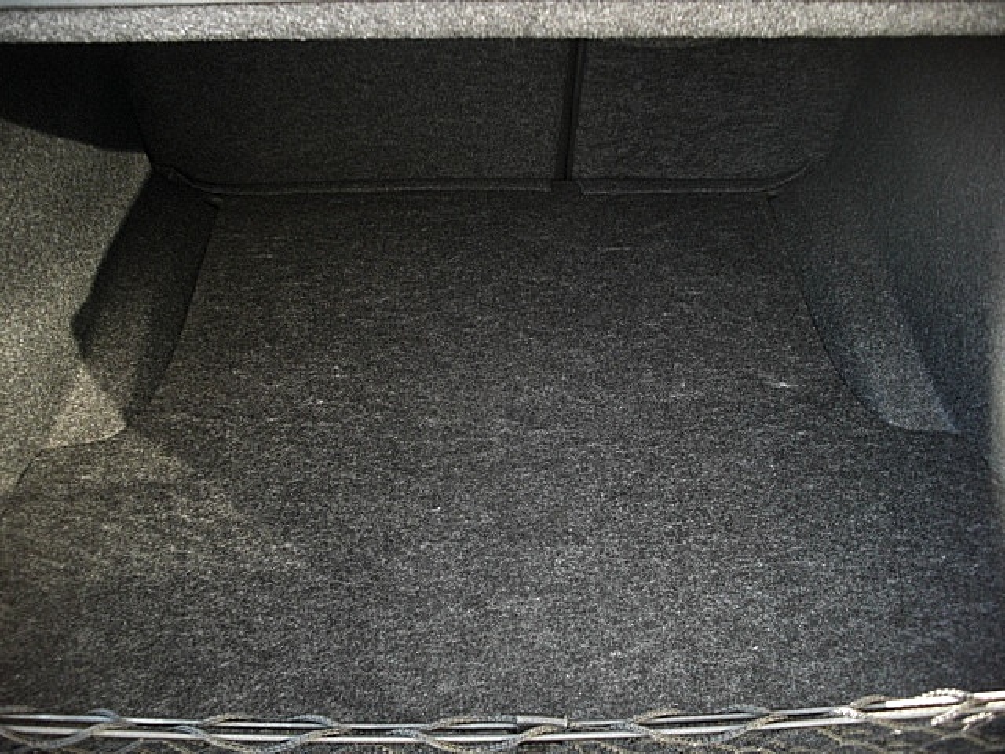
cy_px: 377
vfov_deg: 39.7
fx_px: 1045
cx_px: 502
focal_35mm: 36
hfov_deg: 51.4
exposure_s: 1/100
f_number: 2.8
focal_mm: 6.3
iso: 400
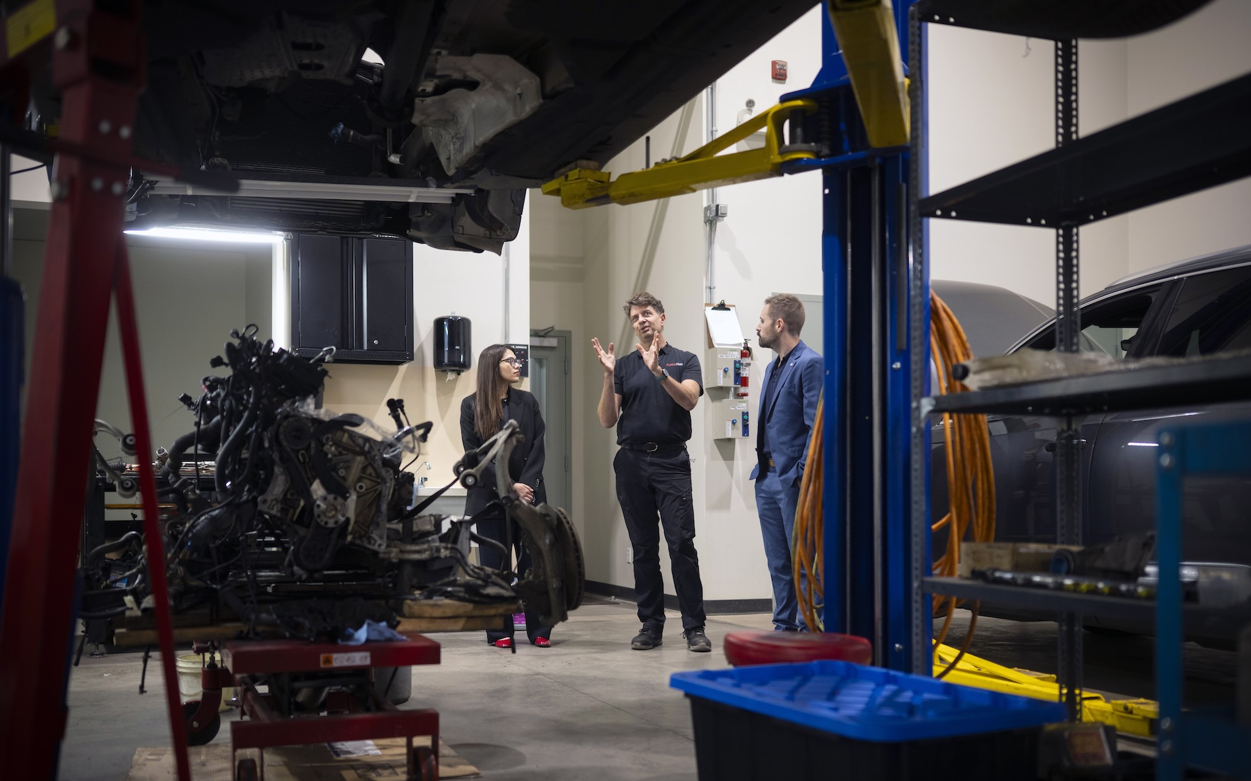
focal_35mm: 36
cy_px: 420
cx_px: 621
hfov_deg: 54.0
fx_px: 1227
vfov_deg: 35.3
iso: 800
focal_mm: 35
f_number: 2
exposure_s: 1/200
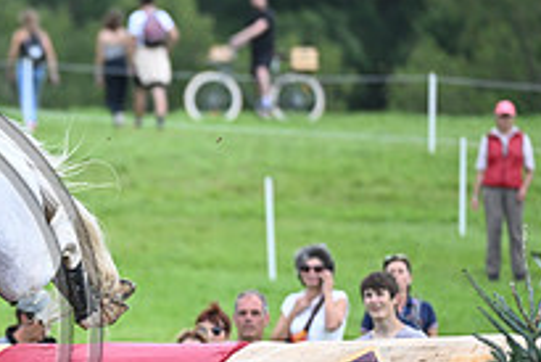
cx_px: -201
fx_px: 11895
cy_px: 289
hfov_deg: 2.6
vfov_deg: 1.7
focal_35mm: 791
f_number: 5
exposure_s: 1/1600
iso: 900
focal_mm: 280
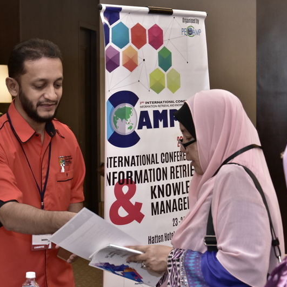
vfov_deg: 18.1
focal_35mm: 96
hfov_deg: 18.1
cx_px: 143
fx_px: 900
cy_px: 144
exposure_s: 1/50
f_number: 6.3
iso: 1000
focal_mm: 50
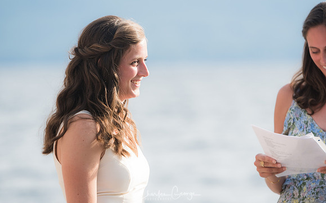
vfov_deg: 4.3
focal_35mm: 307
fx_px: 2727
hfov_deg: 6.8
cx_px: 163
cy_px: 96
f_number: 4
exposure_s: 1/800
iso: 200
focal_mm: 200
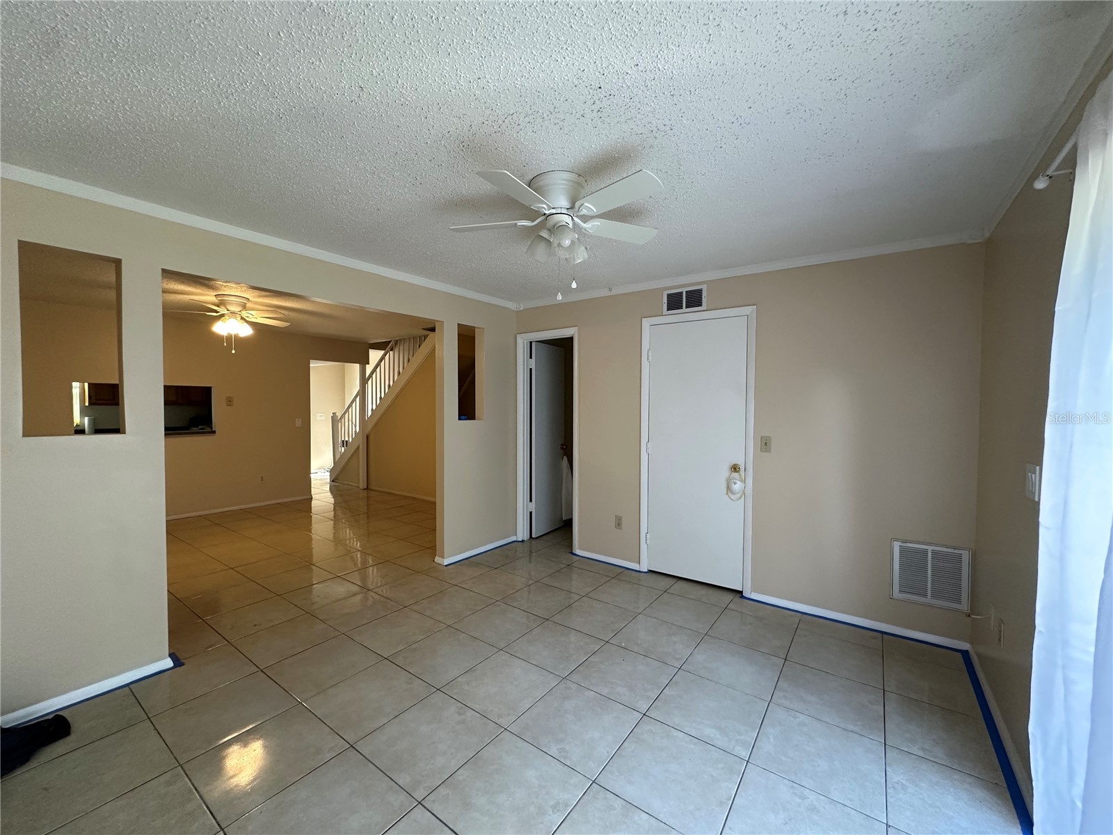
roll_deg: -1.0
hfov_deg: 102.1
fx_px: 450
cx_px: 556
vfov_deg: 85.7
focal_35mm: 14
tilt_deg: -1.8
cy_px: 418
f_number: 2.2
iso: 250
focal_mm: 2.22
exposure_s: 1/99
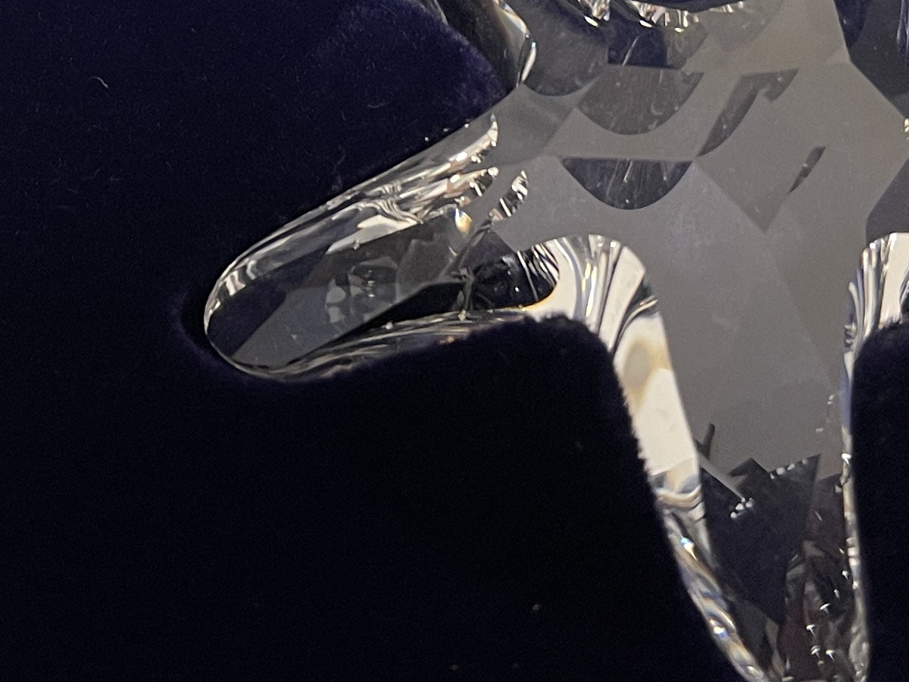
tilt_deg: -46.6
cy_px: -196
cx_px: 228
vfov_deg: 16.6
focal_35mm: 84
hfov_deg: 23.1
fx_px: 2206
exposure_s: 1/50
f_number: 1.6
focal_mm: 5.1
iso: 125
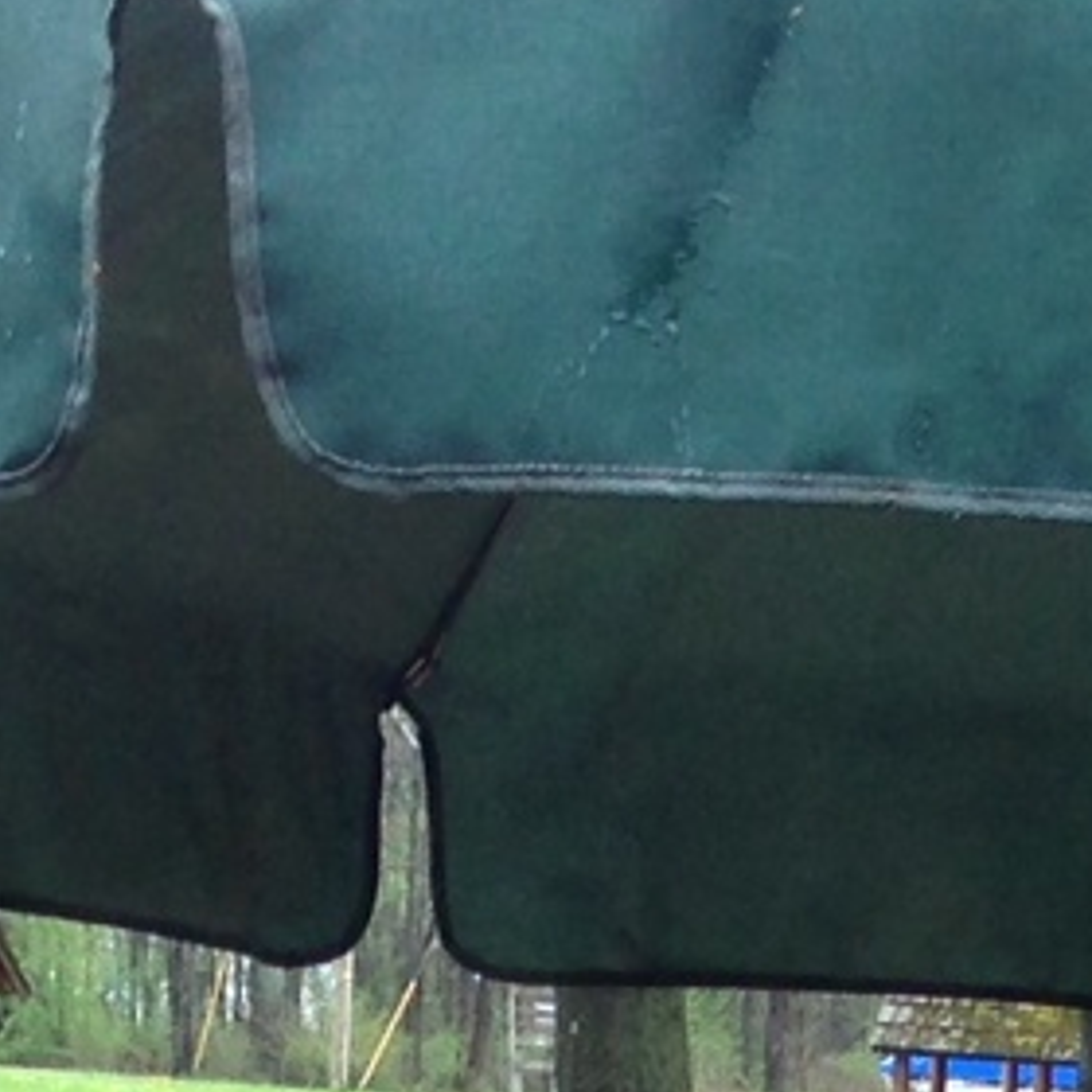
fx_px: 7602
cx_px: 1494
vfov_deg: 7.5
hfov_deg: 8.1
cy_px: 2906
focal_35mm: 213
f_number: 2.4
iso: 50
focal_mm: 4.12
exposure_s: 1/60
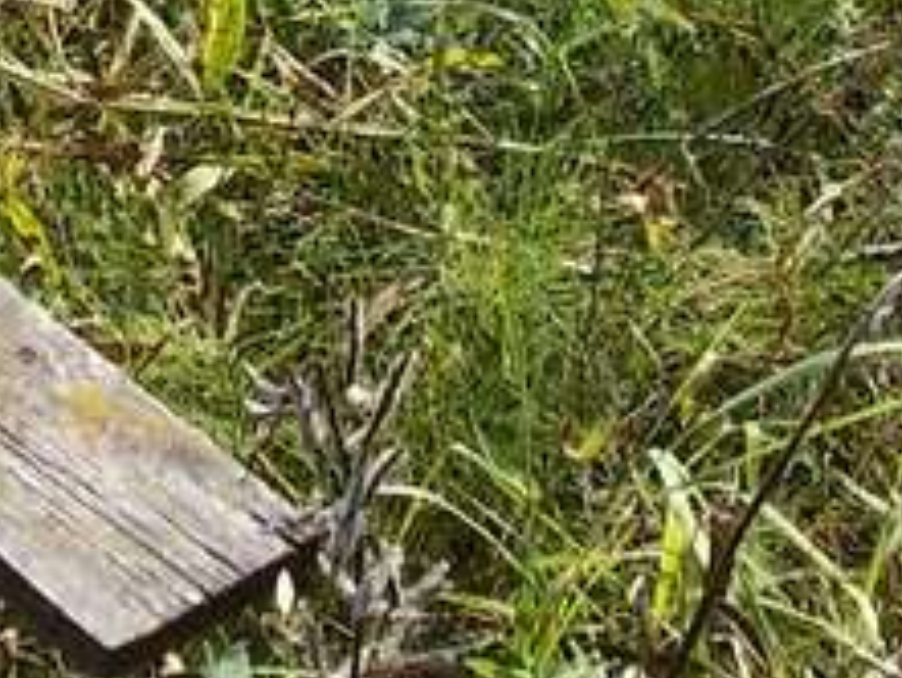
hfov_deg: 20.7
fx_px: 2451
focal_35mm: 94
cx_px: 233
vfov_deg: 14.3
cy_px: -449
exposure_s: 1/500
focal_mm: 4.6
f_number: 3.2
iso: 80
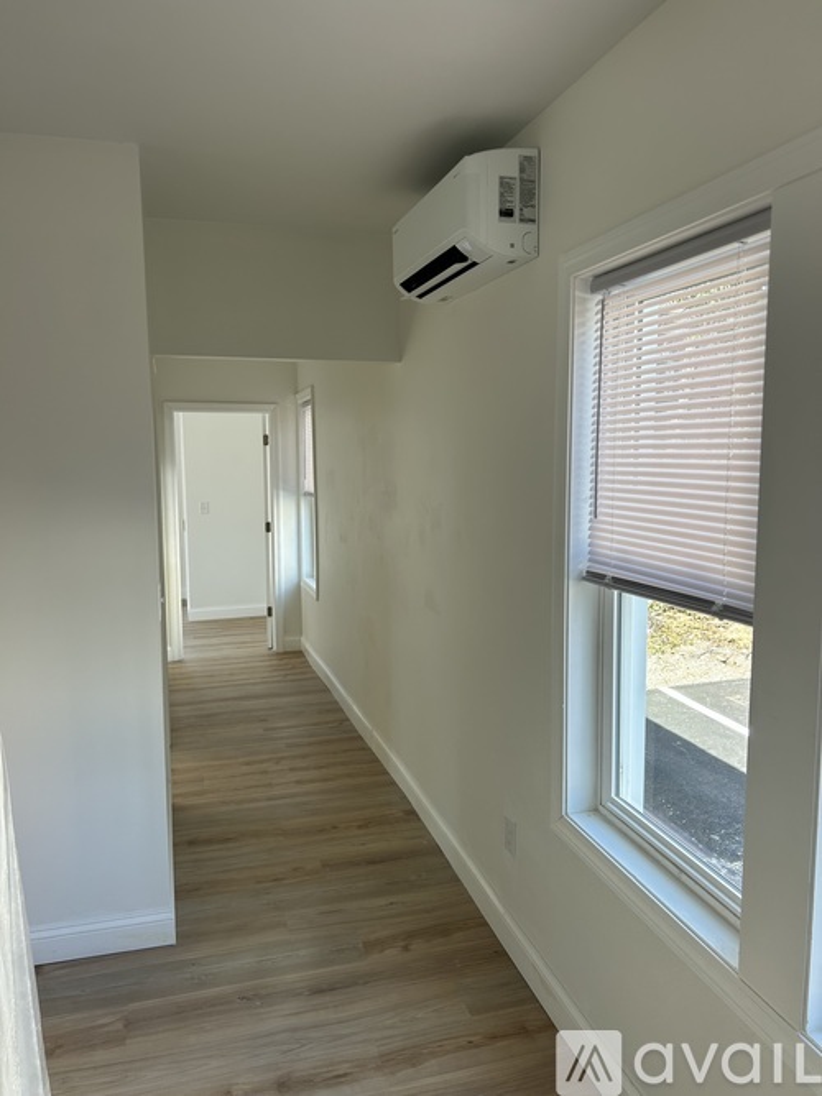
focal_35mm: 26
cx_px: 411
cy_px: 548
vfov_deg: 67.3
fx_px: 823
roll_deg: -0.8
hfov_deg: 53.0
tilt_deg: -4.8
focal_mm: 5.7
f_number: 1.5
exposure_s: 1/130
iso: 32
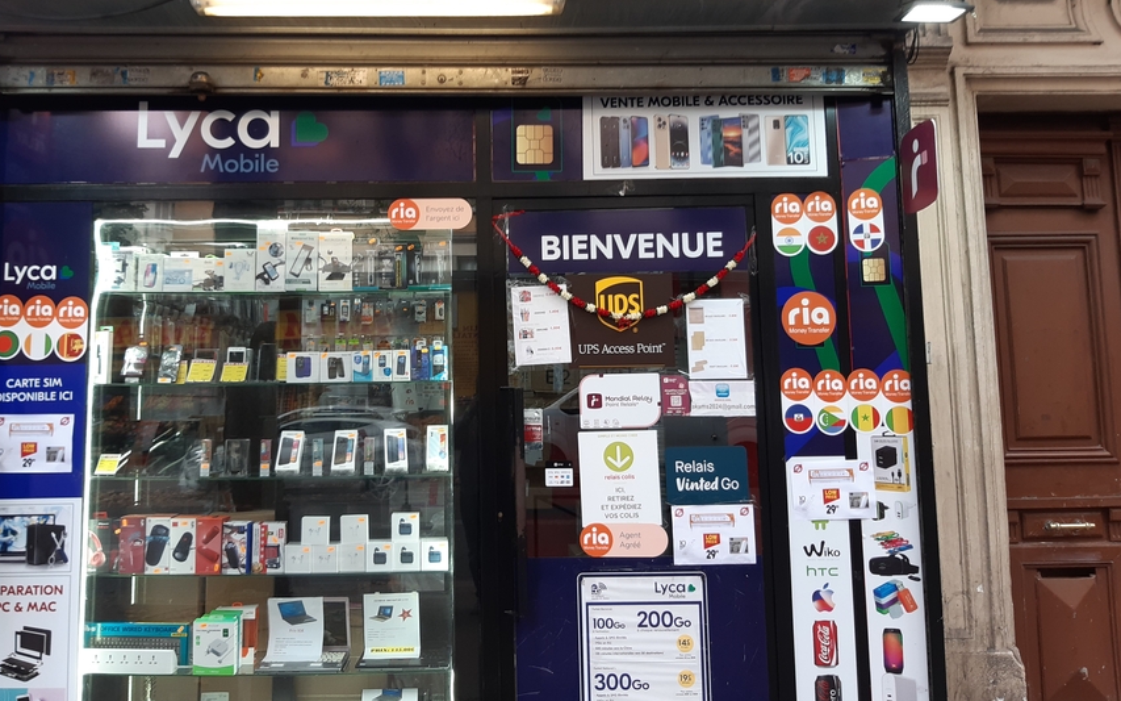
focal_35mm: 31
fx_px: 947
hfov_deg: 61.1
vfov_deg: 40.4
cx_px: 495
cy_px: 281
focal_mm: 3.92
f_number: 1.7
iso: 40
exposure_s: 1/107
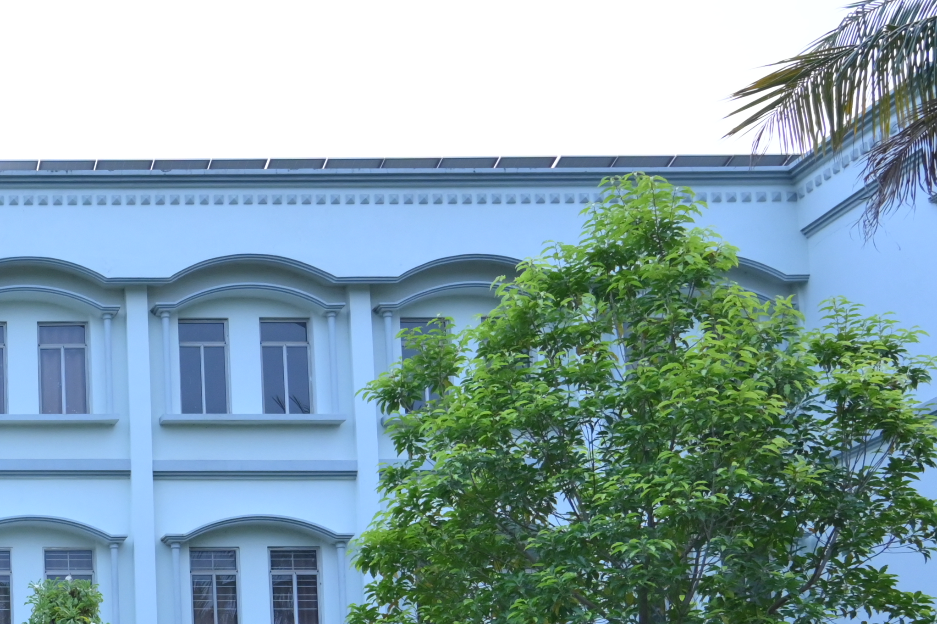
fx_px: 1847
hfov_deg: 24.9
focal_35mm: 71
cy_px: 677
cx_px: -270
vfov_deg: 18.5
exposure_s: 1/160
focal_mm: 24
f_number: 5
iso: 1250
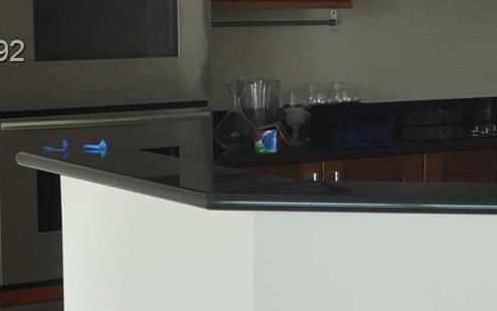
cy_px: 53
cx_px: 673
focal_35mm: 118
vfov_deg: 11.1
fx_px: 1599
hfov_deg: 16.5
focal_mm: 24
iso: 500
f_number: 8
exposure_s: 1/60
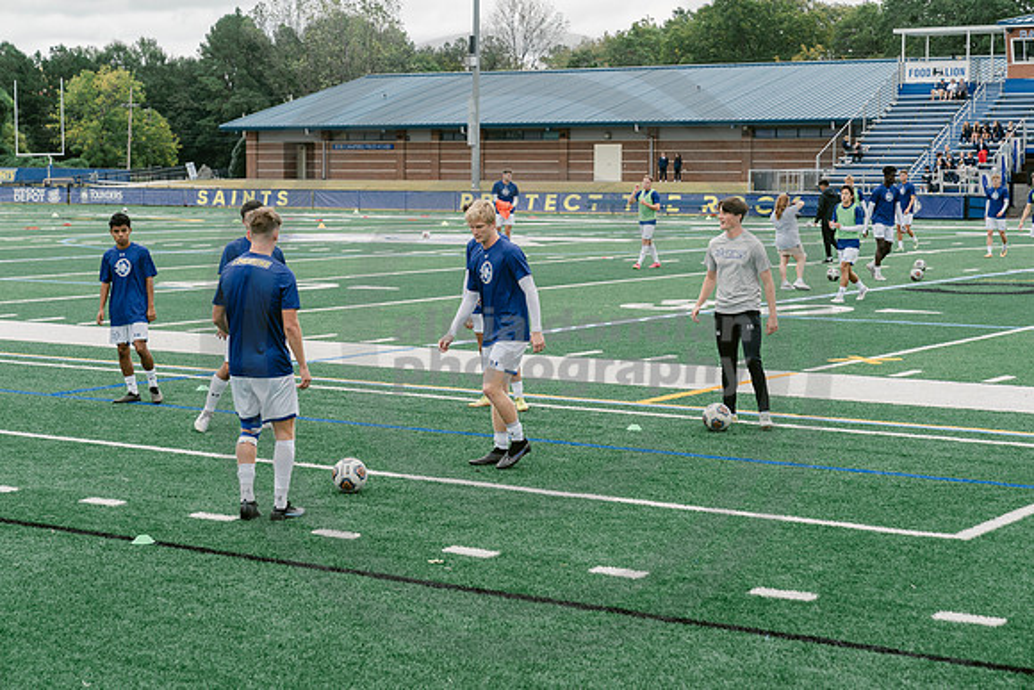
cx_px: 517
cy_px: 345
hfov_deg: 28.8
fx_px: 2011
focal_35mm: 70
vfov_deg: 19.5
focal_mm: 70
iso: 400
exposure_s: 1/320
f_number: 5.6
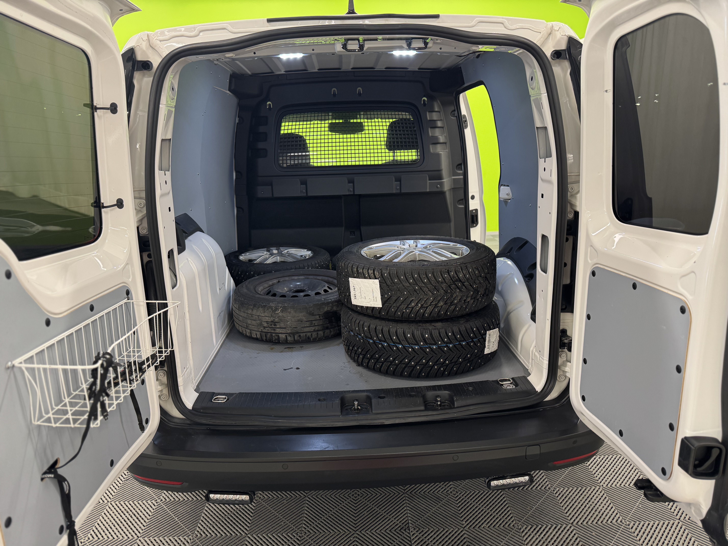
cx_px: 364
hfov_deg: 71.6
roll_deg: +1.4
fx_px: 505
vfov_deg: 56.8
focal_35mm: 24
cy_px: 273
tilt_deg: -15.0
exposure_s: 1/50
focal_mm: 6.76
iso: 125
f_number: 1.78
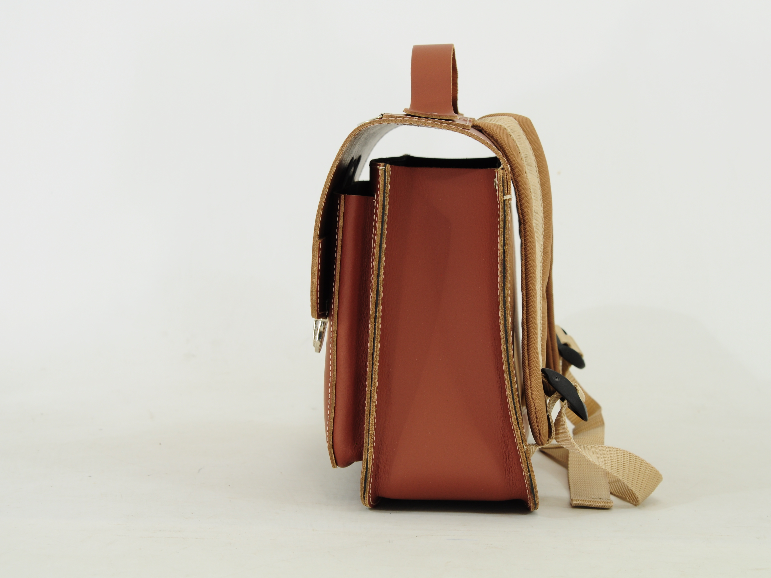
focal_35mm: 85
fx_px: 1893
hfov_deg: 23.0
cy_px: 290
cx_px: 398
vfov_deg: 17.4
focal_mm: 52
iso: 200
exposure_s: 1/25
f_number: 9
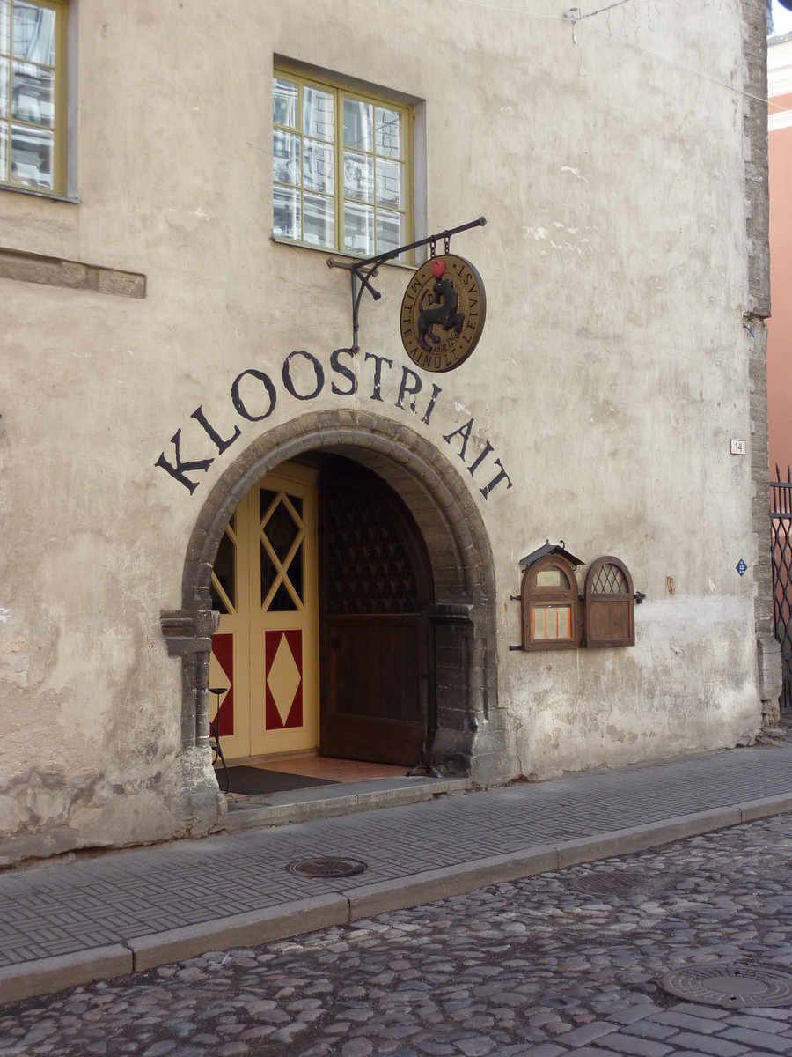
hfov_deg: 36.0
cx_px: 396
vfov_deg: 46.8
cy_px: 528
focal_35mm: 40
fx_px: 1220
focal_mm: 6.5
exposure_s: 1/250
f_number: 4
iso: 160
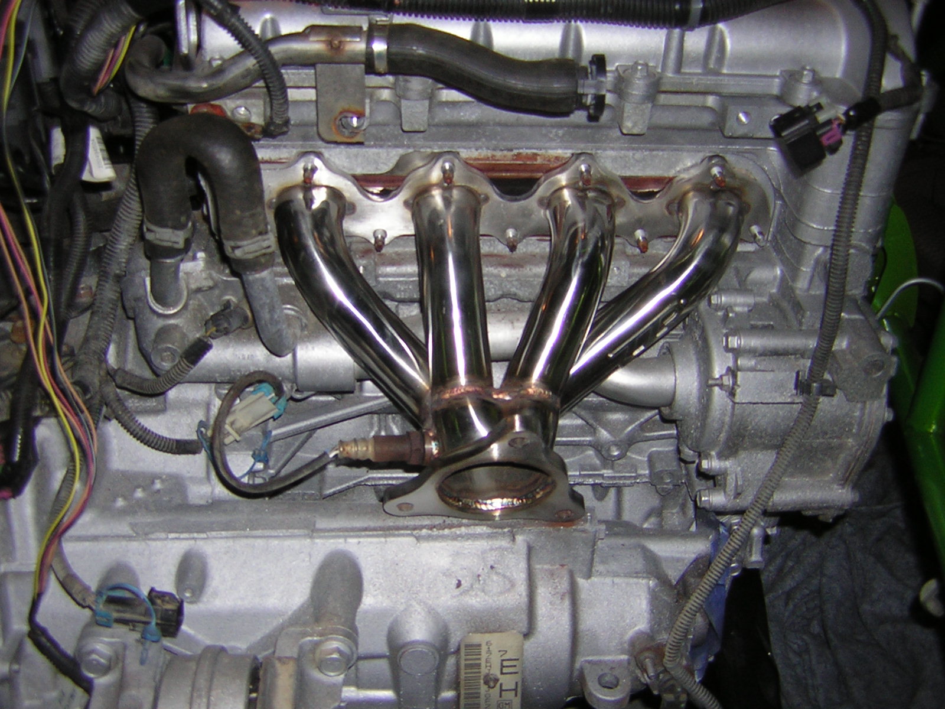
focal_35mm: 36
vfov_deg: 39.7
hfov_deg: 51.4
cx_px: 472
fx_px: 983
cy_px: 354
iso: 50
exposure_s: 1/60.1
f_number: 2.6
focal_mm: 4.7
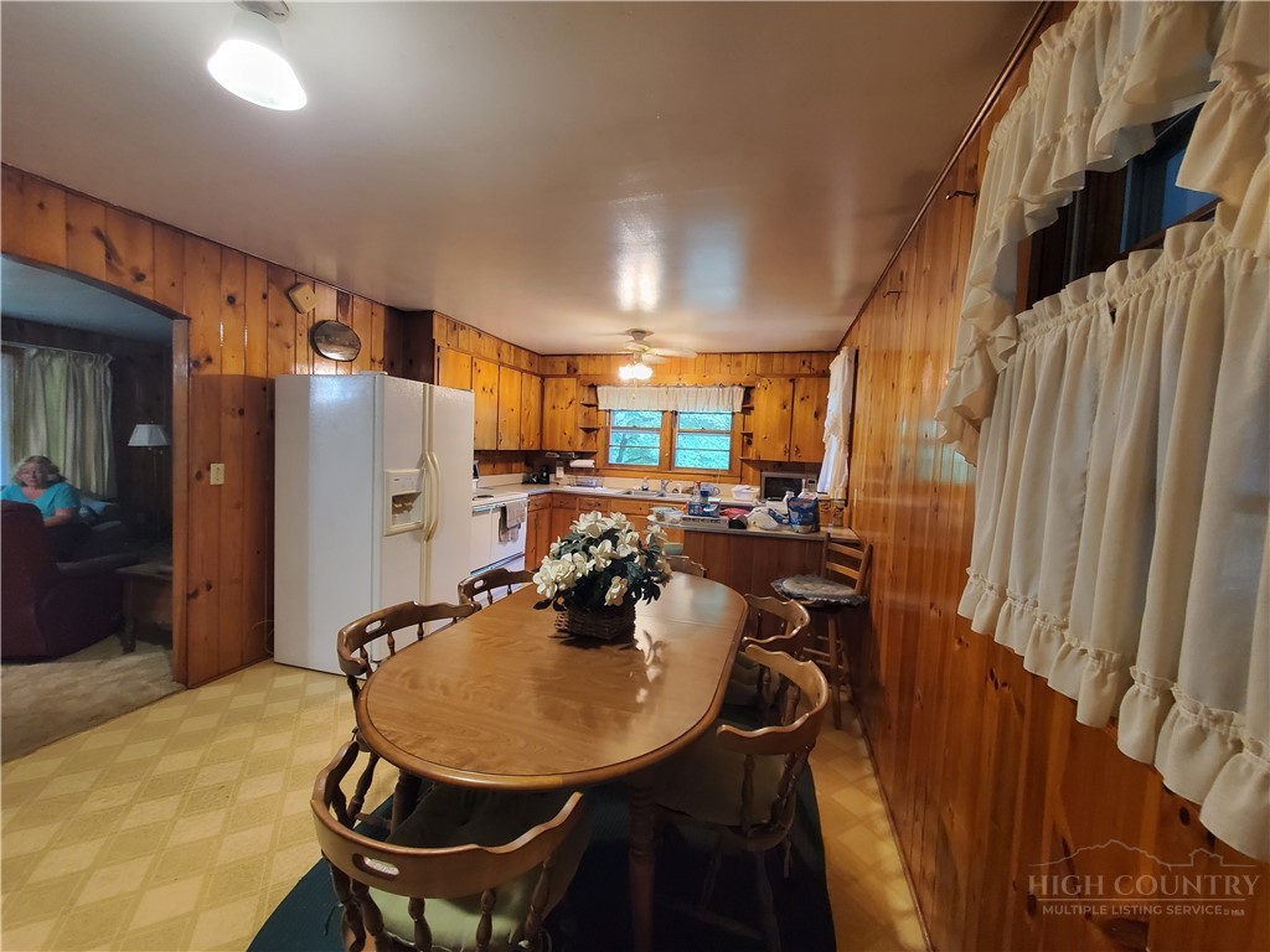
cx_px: 635
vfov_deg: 89.9
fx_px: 477
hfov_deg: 106.2
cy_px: 476
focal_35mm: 13
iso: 500
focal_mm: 1.8
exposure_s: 1/30
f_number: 2.2
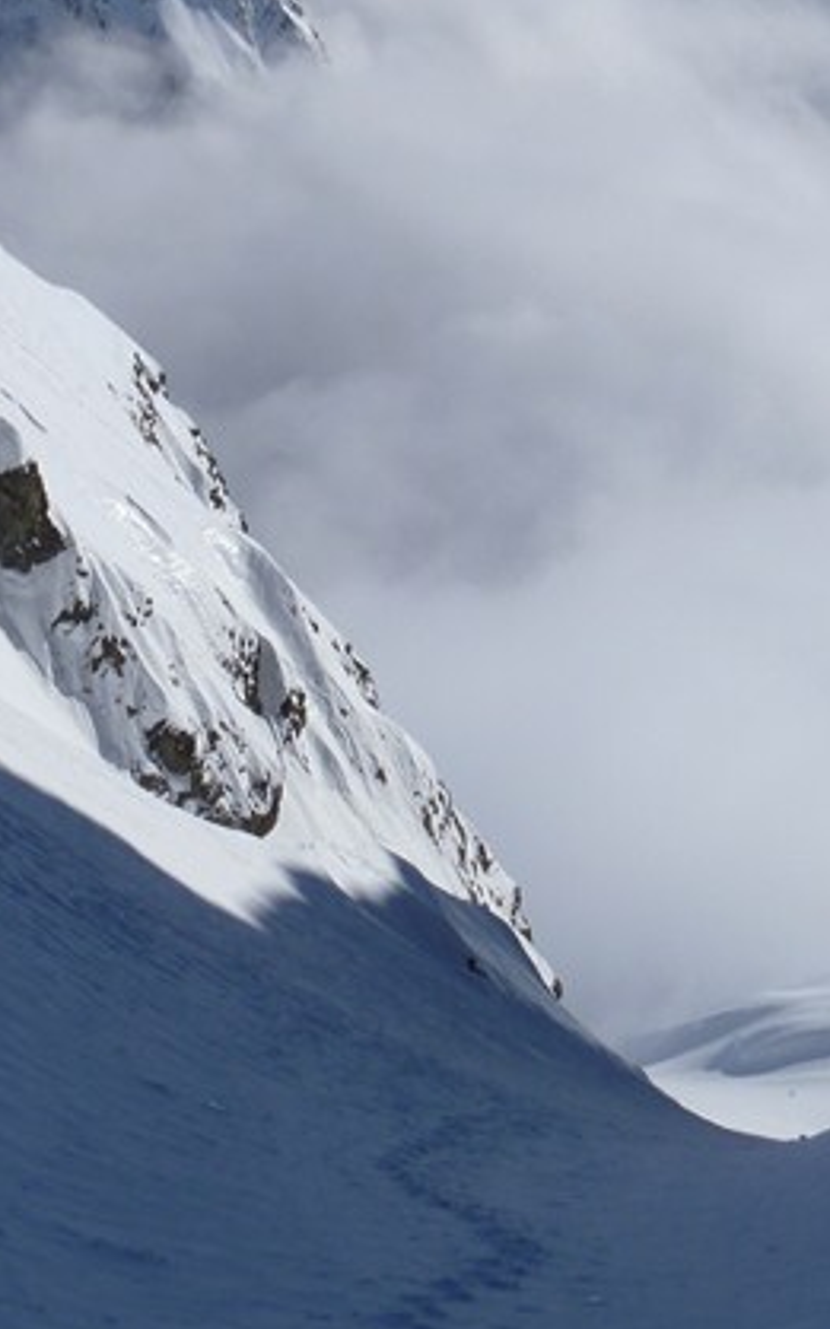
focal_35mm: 71
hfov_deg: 18.2
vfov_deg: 28.3
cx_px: 213
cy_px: 245
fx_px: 2571
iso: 80
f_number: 5.6
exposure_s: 1/1000
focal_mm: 6.3
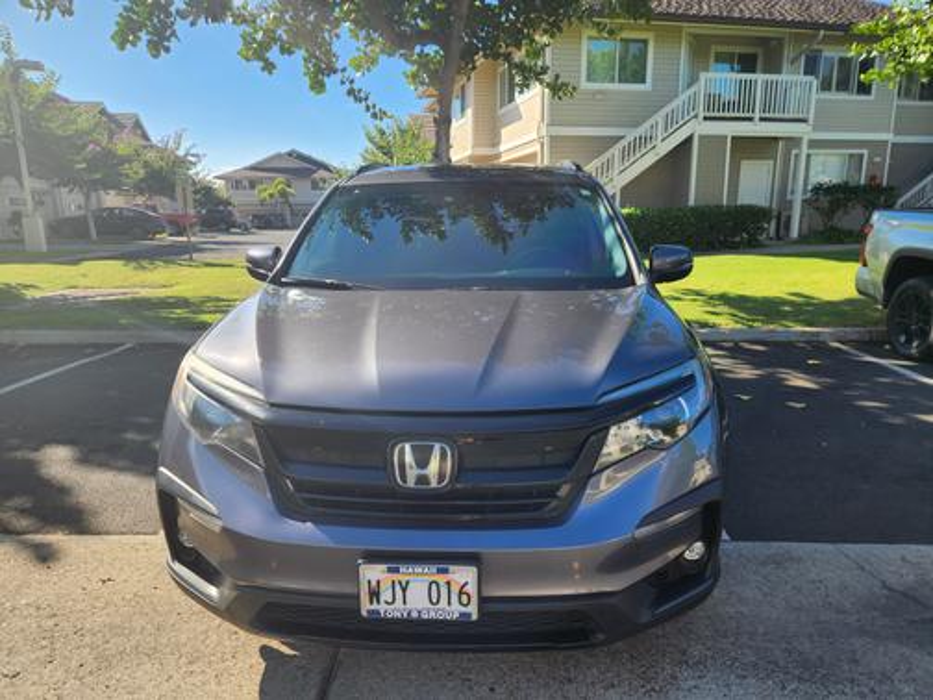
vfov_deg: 58.9
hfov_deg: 73.9
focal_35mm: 23
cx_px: 466
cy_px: 350
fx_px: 620
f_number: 1.8
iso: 20
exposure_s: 1/864
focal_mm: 5.4
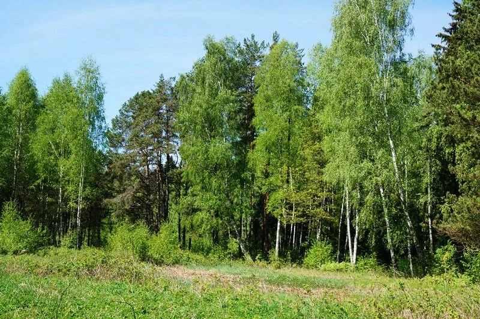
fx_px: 599
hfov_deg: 43.7
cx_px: 240
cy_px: 160
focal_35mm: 45
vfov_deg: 29.8
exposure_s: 1/80
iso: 100
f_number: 11
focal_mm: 30
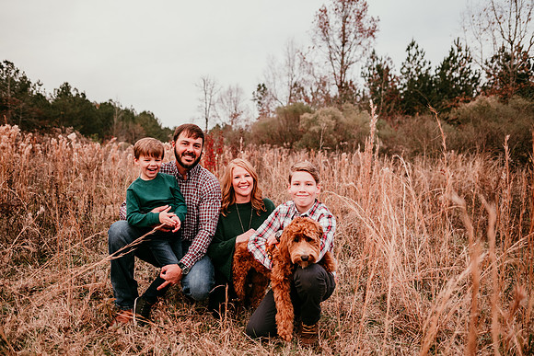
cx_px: 267
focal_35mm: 24
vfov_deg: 53.2
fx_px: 356
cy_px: 178
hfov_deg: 73.7
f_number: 2.2
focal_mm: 24
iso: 100
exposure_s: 1/160
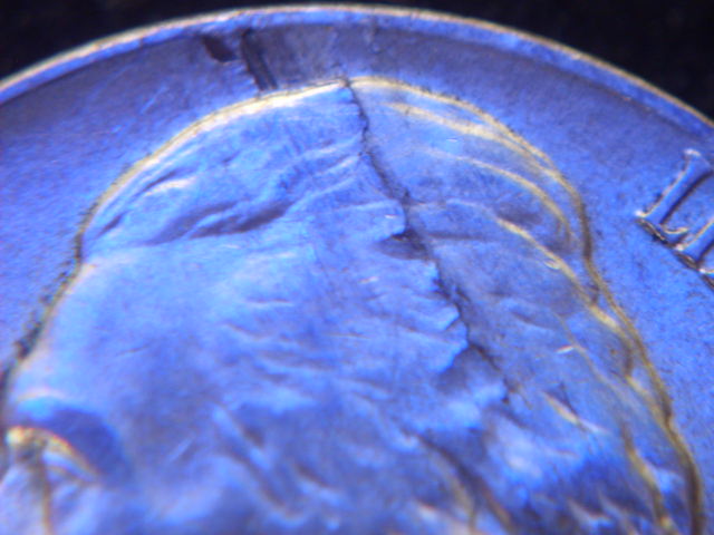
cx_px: 357
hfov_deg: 18.7
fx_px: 2166
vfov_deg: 14.1
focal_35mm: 105
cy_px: 268
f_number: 4.9
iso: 140
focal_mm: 17.4
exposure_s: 1/4
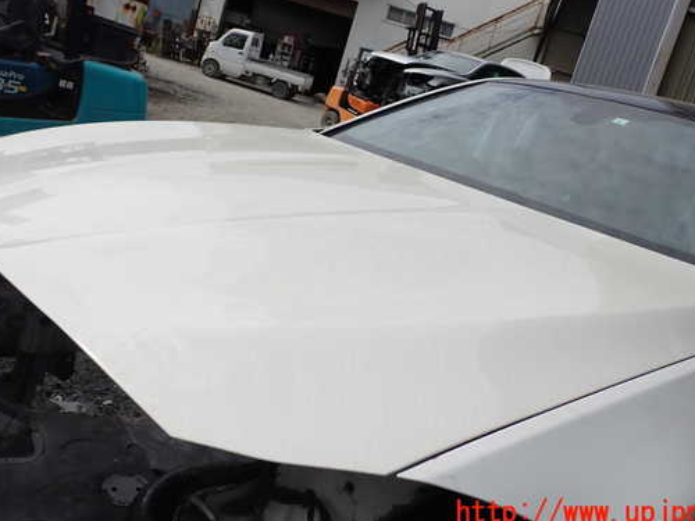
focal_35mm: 36
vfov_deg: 39.5
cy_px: 218
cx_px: 353
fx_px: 723
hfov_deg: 51.4
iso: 100
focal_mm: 5.4
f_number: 9
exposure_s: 1/250
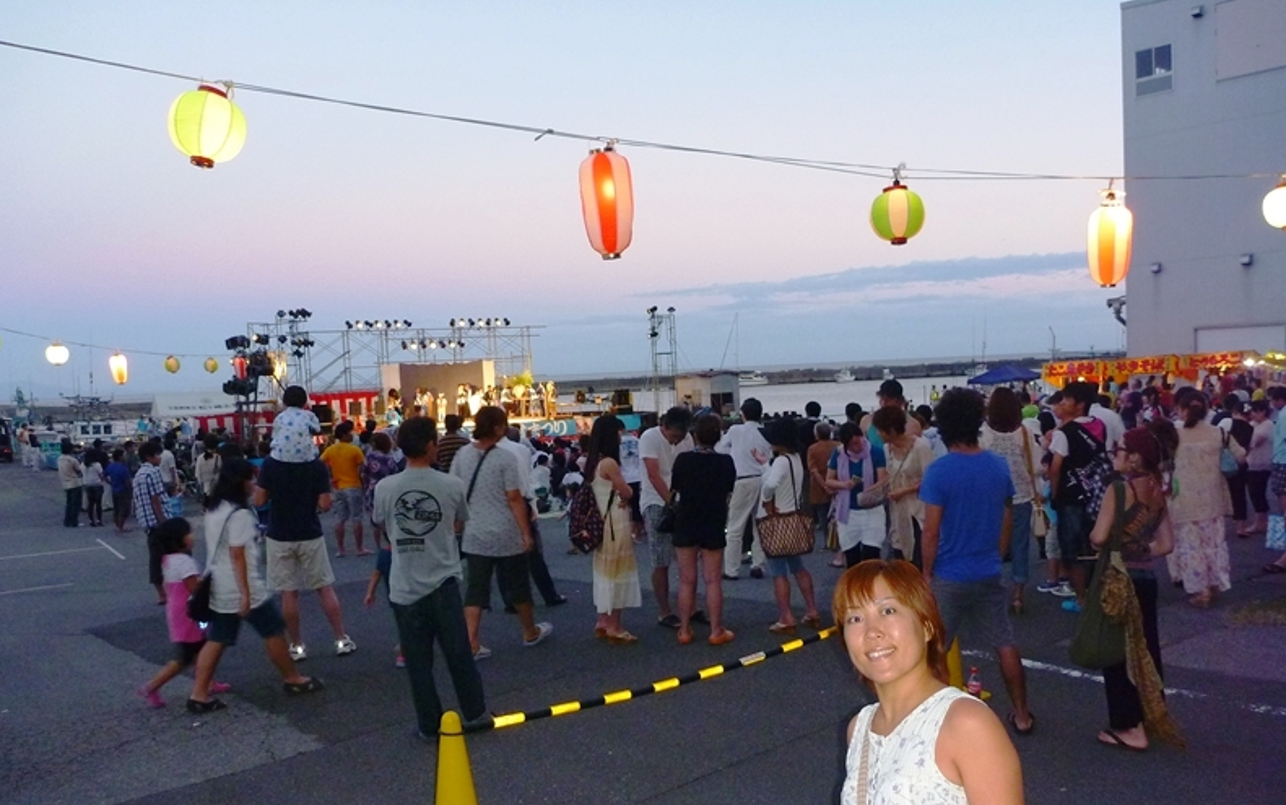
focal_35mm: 30
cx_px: 641
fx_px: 1052
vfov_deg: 41.8
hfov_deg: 62.9
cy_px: 462
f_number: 3.3
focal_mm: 4.9
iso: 320
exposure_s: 1/30
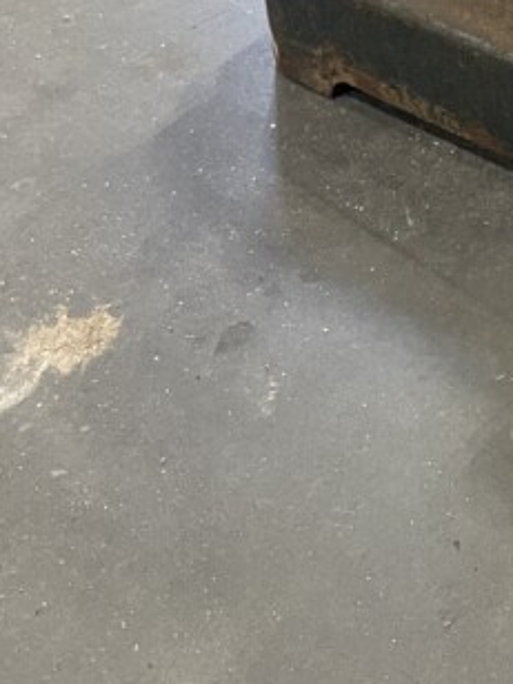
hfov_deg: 15.8
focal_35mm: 83
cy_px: -235
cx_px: 851
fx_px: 1640
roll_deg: -1.1
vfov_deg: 21.1
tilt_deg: -28.7
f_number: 1.6
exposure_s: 1/60
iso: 500
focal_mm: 5.1
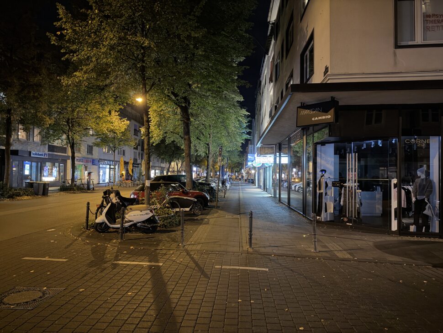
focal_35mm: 24
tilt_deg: +1.4
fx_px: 307
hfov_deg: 71.6
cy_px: 166
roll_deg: -0.6
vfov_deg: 56.8
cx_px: 222
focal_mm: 6.93
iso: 1600
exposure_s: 1/17
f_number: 1.48
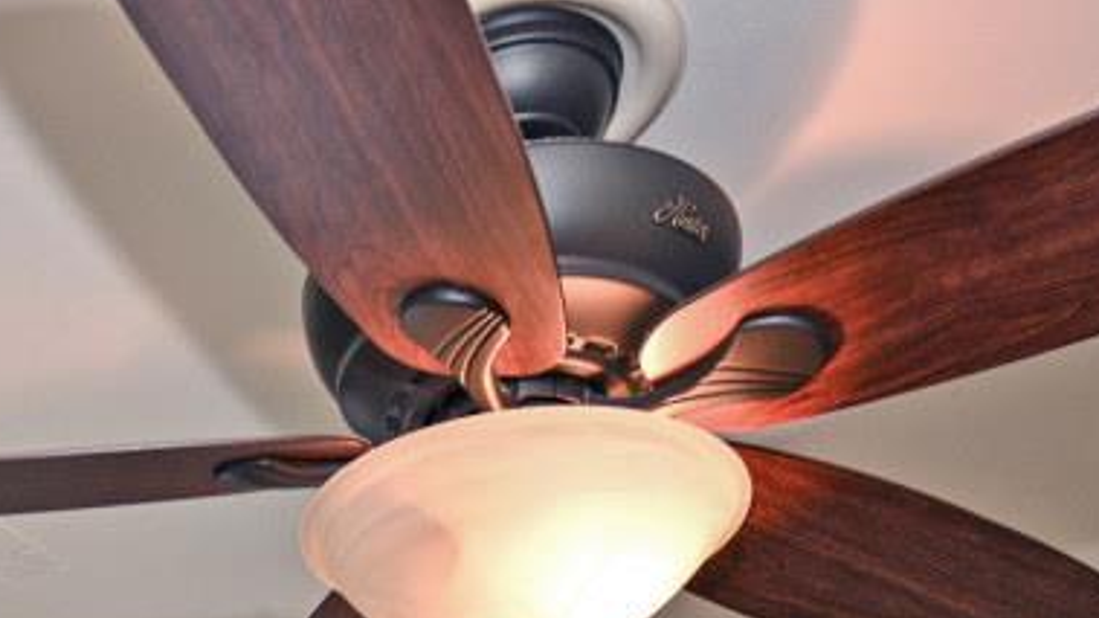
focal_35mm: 58
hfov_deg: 34.3
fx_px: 1690
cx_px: 133
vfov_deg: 15.2
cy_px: 1355
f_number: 4
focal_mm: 14
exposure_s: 1/60
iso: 360
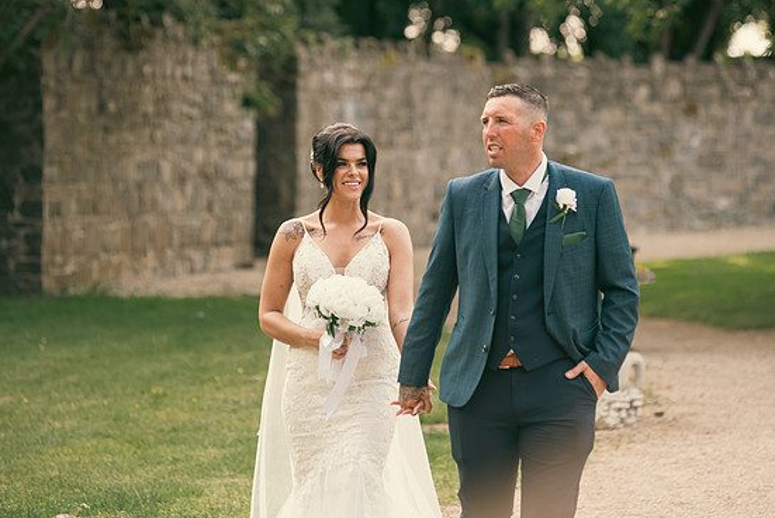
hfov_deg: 11.5
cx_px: 388
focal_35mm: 179
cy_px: 250
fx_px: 3855
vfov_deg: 7.7
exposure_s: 1/200
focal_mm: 170
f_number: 3.5
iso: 125
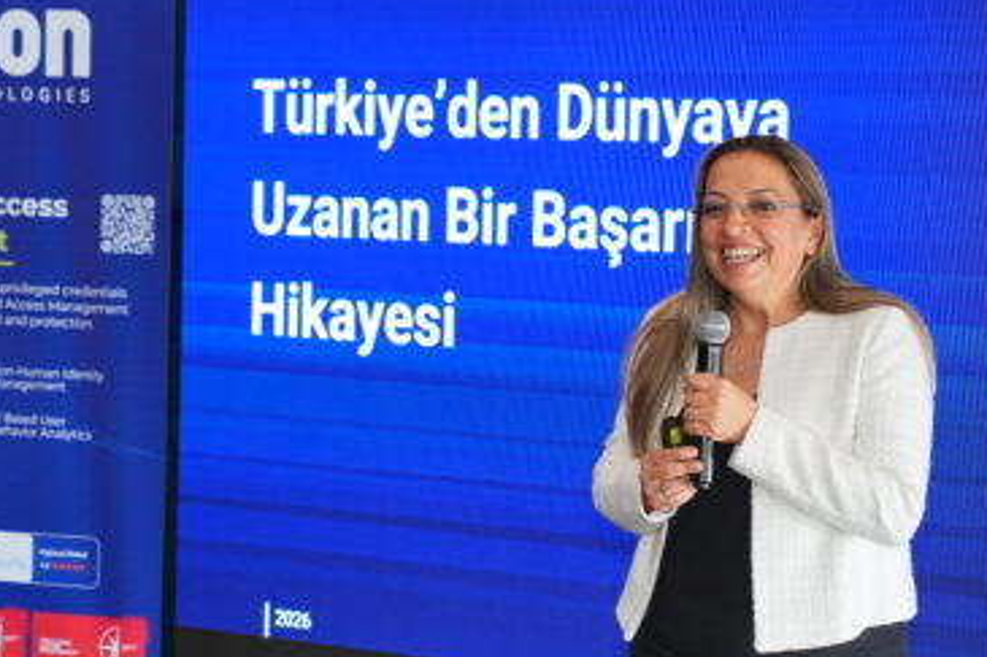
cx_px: 558
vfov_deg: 11.6
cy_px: 284
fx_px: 3234
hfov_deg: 17.3
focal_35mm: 118
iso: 2000
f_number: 4.5
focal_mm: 70
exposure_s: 1/160
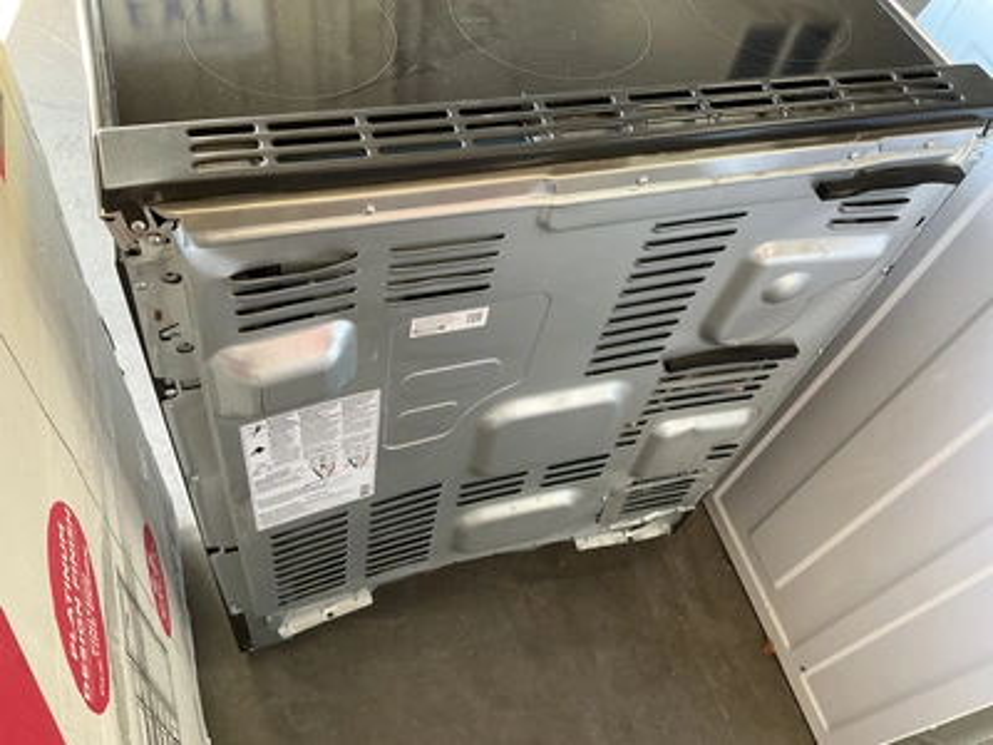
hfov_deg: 61.7
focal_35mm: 29
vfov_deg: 48.2
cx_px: 496
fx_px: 832
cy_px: 372
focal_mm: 3
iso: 80
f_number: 1.8
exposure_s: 1/60
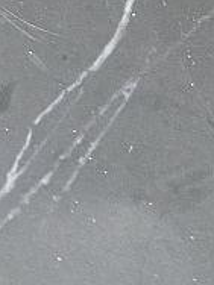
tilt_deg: -49.7
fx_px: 1517
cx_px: 369
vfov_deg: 8.3
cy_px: -692
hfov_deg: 7.8
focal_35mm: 184
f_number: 1.8
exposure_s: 1/60
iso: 200
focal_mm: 4.25
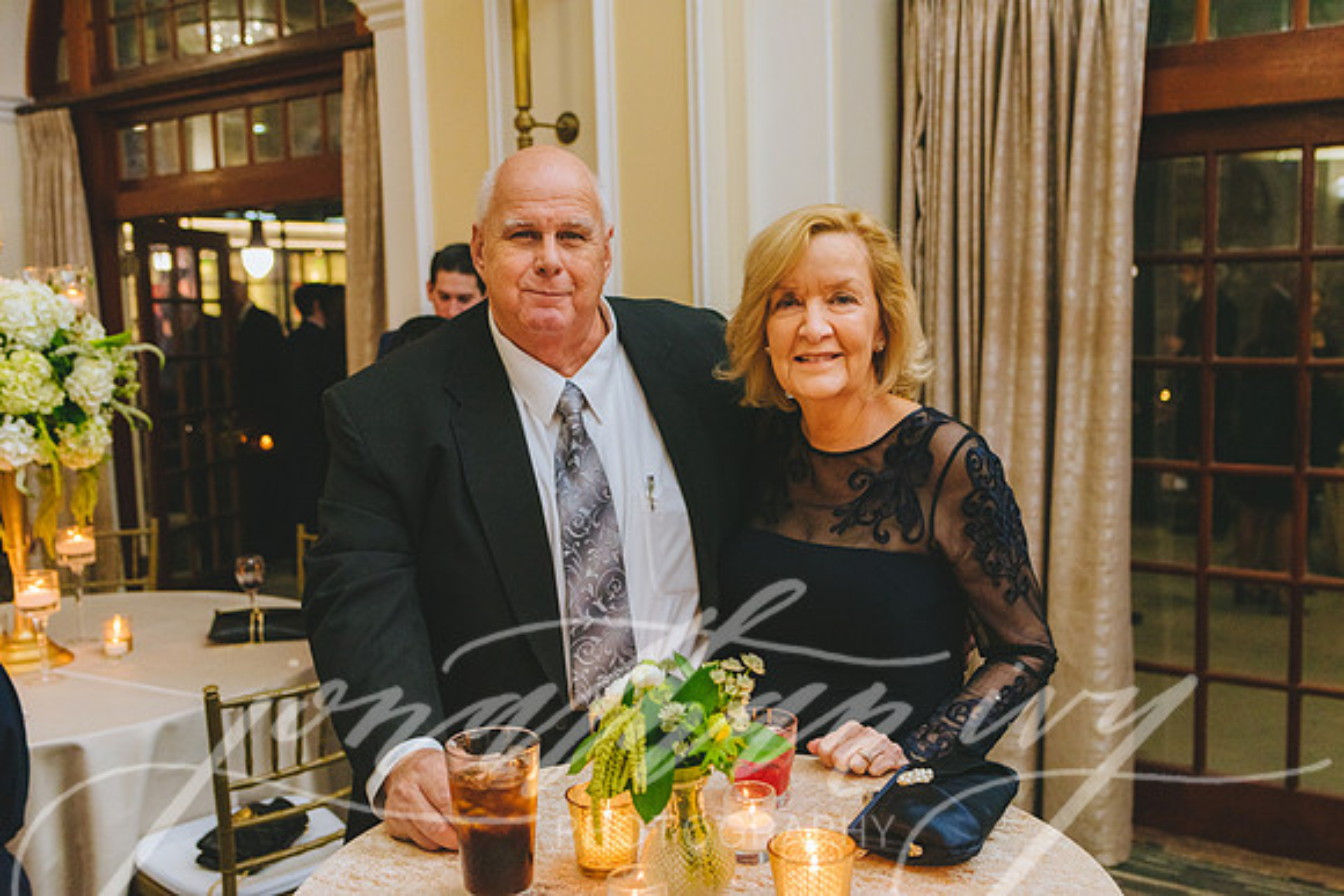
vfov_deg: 37.9
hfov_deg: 54.4
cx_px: 672
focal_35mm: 35
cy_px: 448
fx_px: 1307
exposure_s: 1/160
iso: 1600
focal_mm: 35
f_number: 3.5
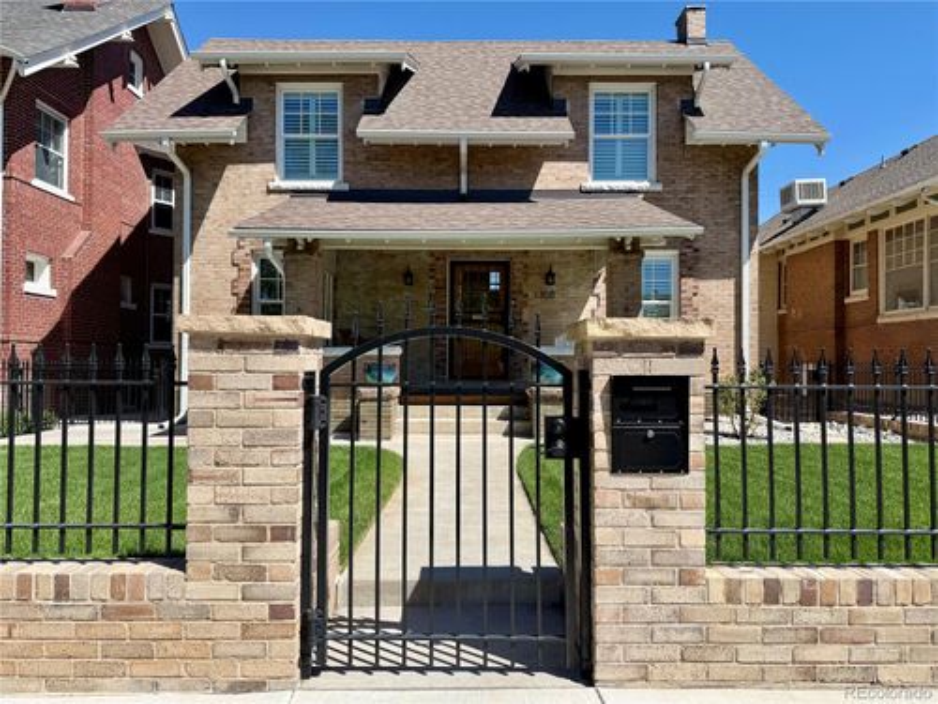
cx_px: 469
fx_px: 650
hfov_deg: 71.6
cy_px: 352
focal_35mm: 24
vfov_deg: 56.8
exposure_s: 1/3953
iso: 80
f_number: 1.78
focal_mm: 6.76
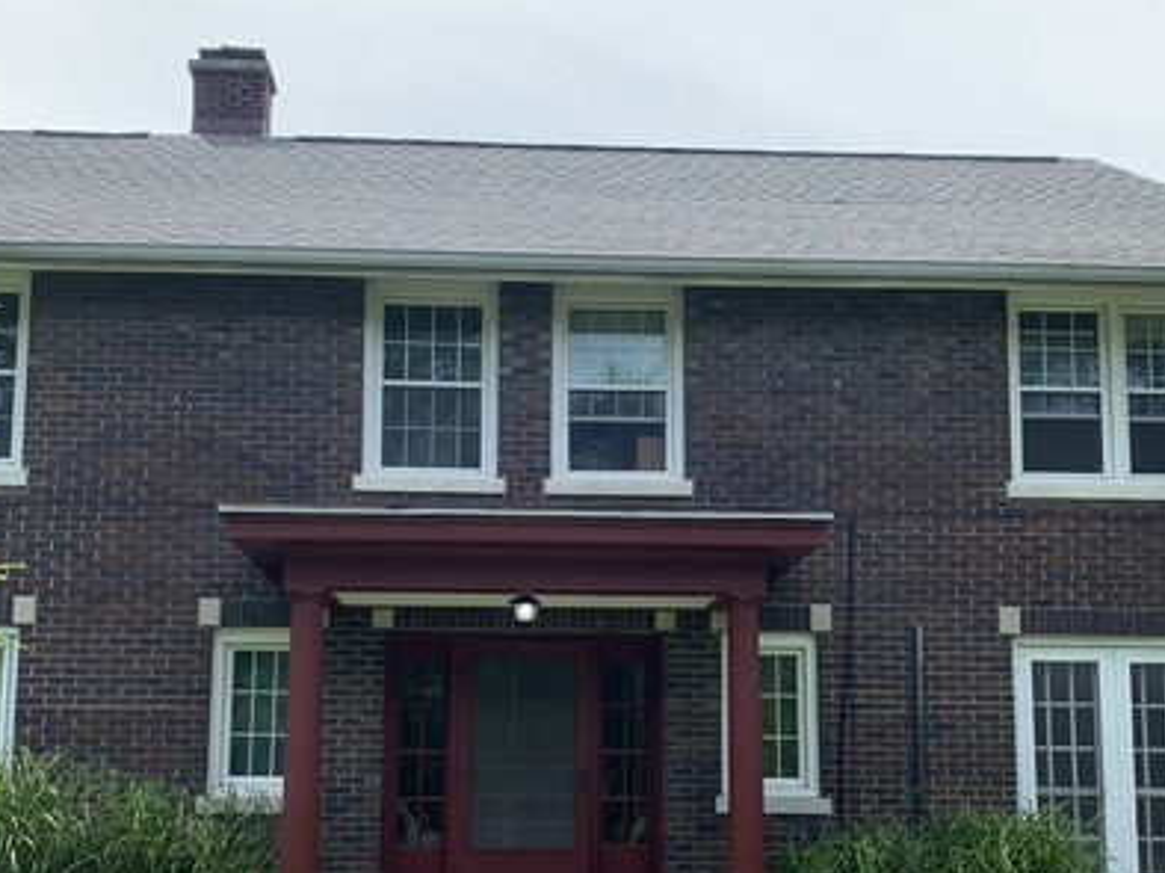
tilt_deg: +8.1
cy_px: 610
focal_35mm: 44
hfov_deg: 43.0
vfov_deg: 32.5
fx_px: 1480
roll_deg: -0.2
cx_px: 566
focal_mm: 4.25
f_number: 1.8
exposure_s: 1/1001
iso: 25
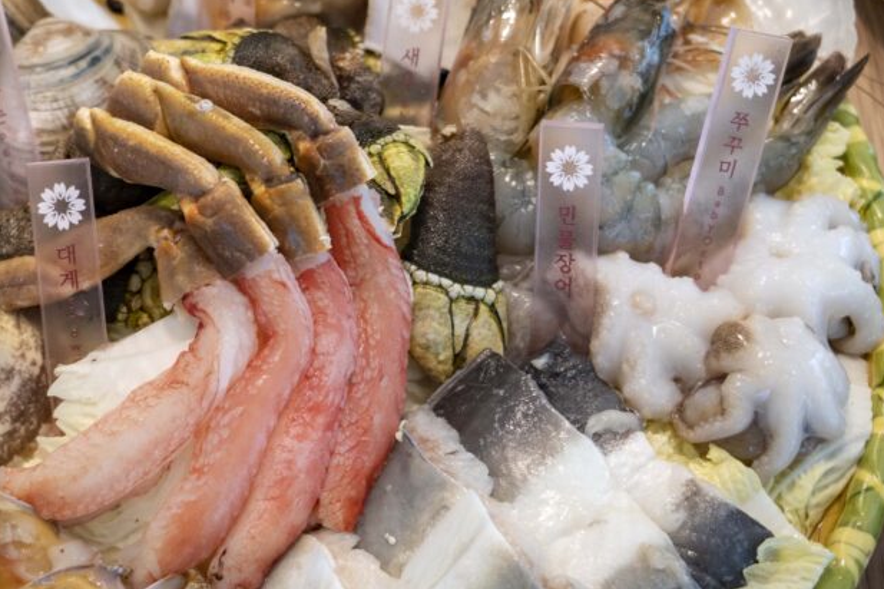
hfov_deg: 24.3
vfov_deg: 16.4
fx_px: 2037
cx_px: 249
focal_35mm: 83
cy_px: 277
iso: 1600
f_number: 5.6
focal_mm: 50
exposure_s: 1/160
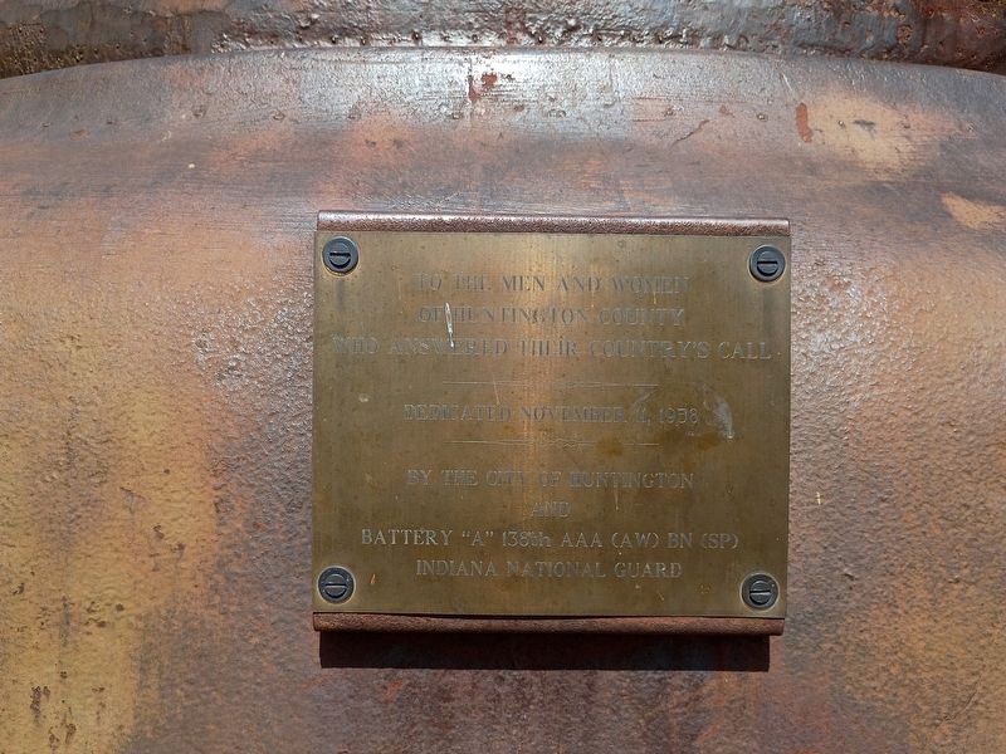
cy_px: 377
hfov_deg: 61.7
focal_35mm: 29
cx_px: 503
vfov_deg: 48.2
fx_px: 843
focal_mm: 4.27
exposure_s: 1/791
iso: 100
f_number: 1.8
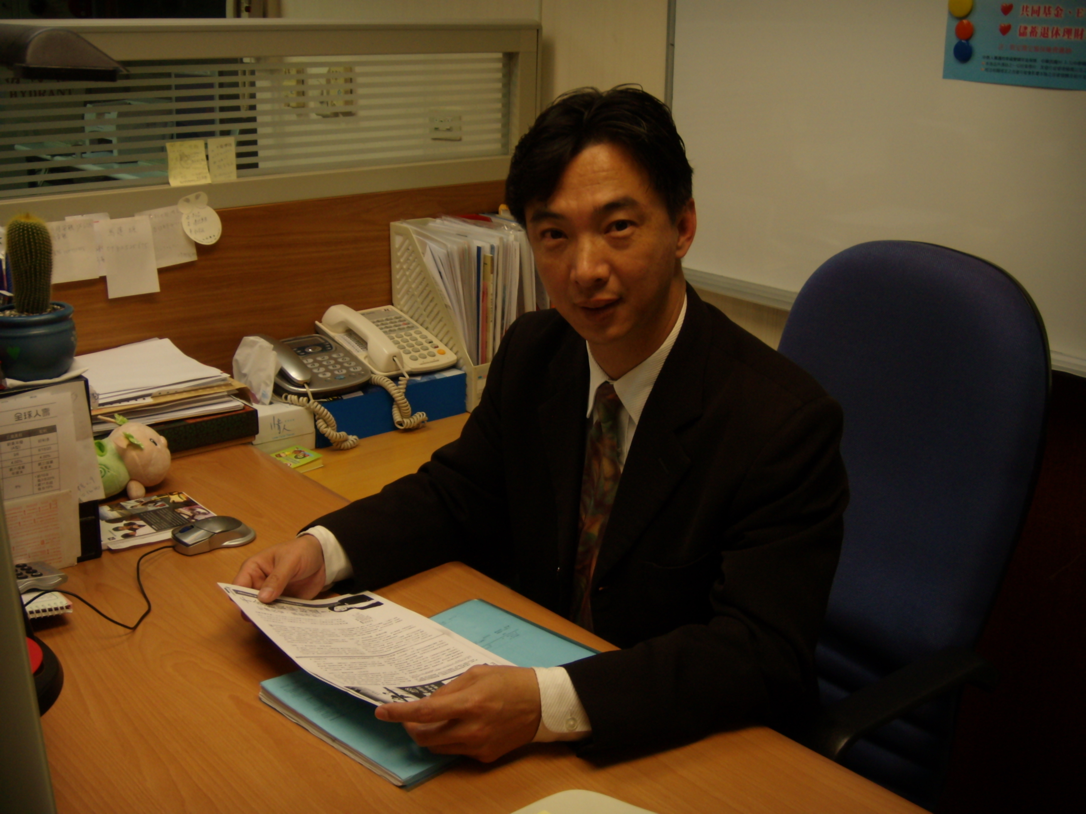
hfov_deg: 49.0
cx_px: 543
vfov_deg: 37.7
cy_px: 407
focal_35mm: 38
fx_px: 1192
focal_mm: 6.4
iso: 64
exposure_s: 1/42
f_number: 3.5
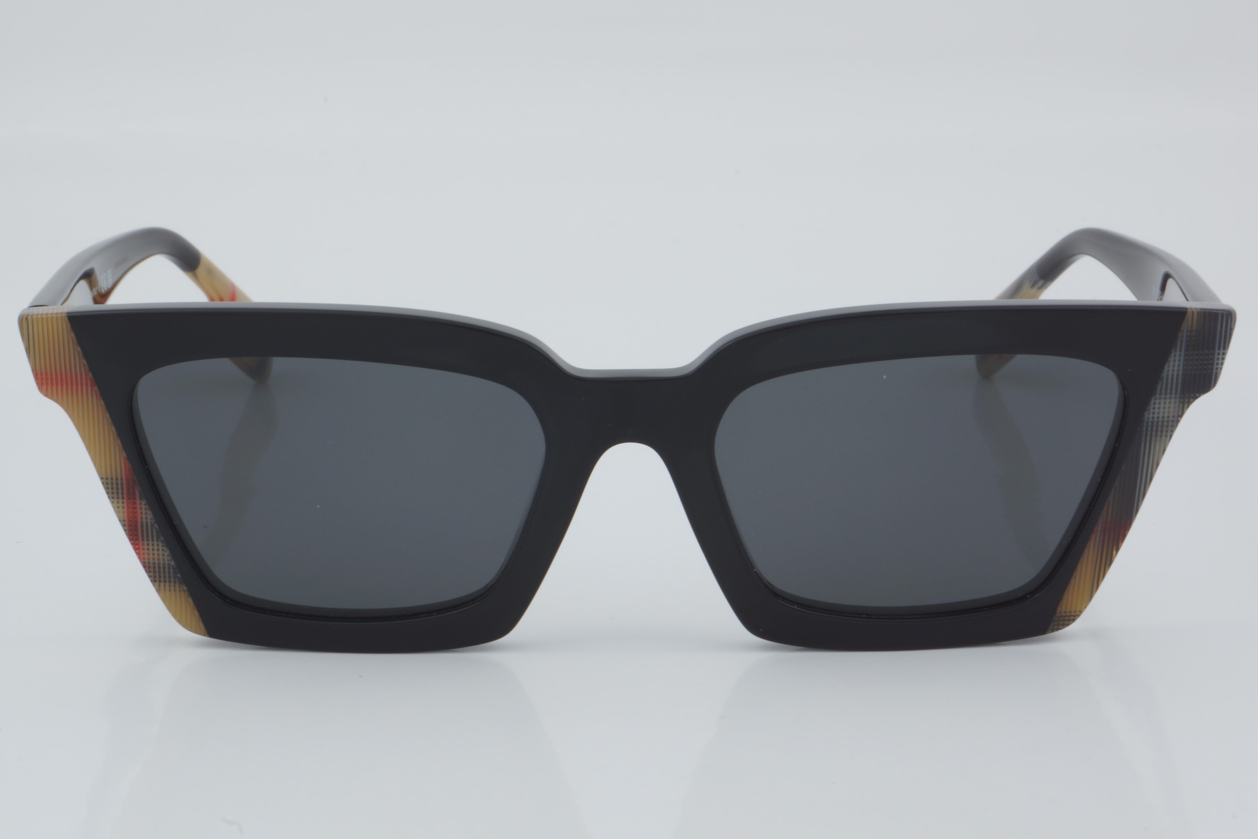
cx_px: 629
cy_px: 420
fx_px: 2883
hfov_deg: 24.6
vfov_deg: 16.6
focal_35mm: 82
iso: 100
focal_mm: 55
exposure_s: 1/4
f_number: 32
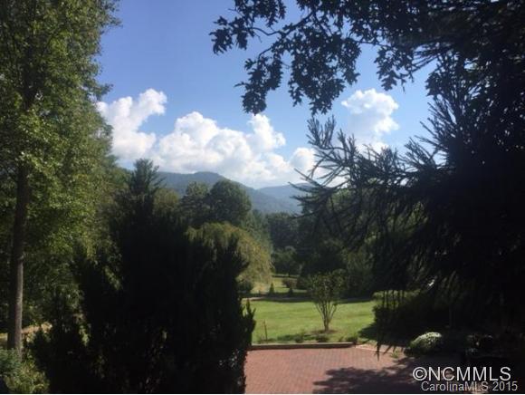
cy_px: 198
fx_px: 440
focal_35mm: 29
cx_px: 262
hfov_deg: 61.6
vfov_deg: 48.3
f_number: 2.2
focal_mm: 4.15
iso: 32
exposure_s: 1/2475
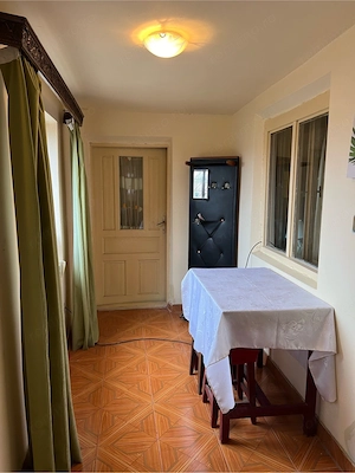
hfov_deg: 53.1
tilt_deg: -8.4
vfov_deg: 67.3
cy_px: 236
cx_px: 178
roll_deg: +0.2
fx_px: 356
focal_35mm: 26
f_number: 1.5
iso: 80
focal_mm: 5.7
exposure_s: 1/50
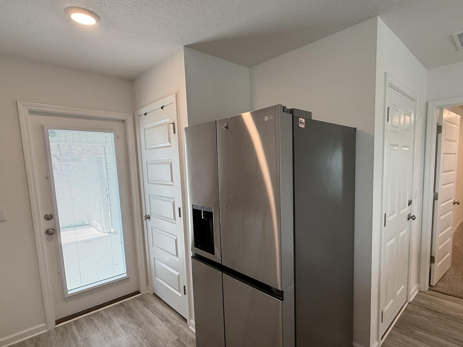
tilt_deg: -5.8
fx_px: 254
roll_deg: +1.6
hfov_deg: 84.2
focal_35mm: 19
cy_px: 191
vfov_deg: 68.5
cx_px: 262
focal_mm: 2.22
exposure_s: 1/120
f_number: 2.2
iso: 250
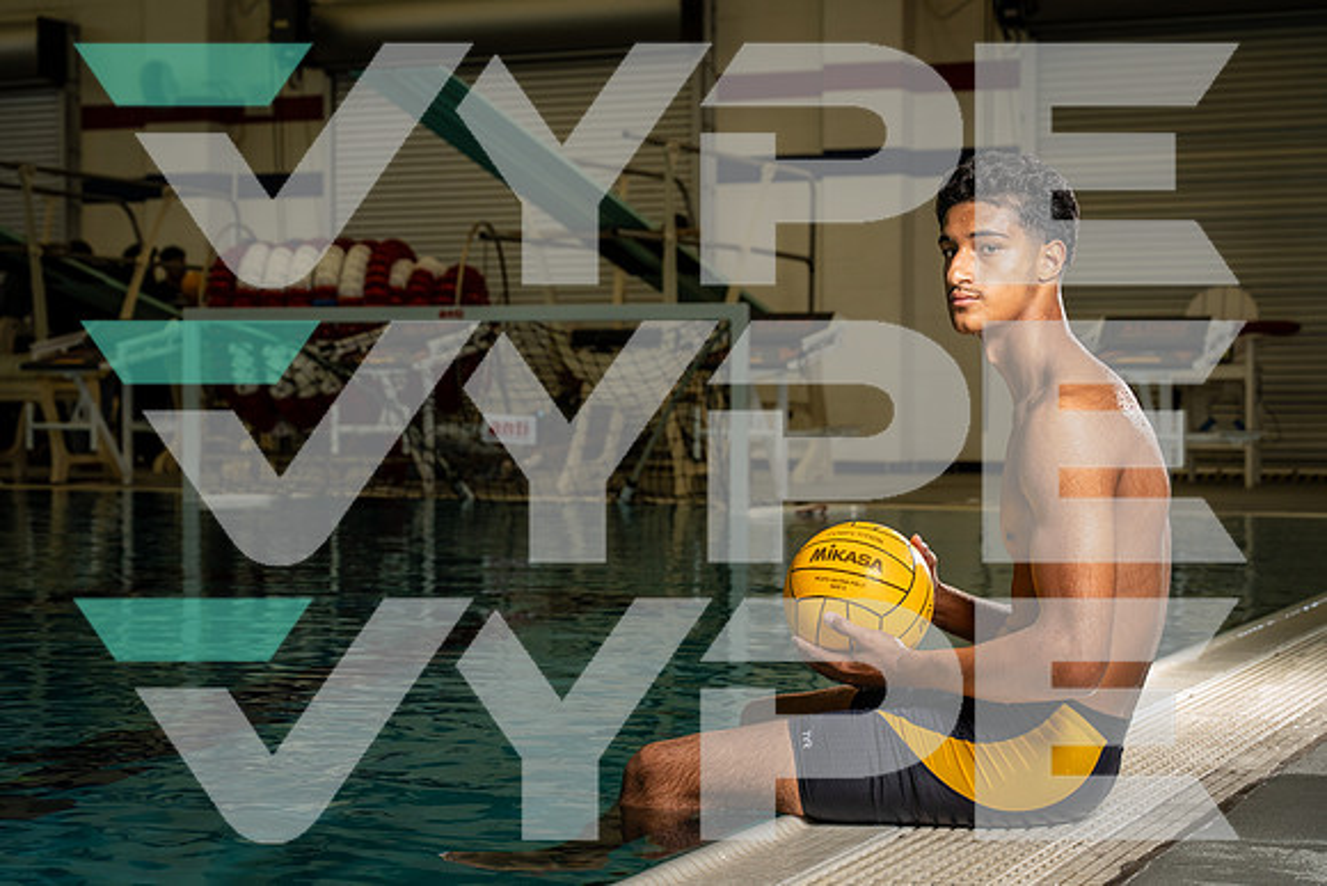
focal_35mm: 70
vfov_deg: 19.5
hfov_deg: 28.8
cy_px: 443
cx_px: 664
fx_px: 2581
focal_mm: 70
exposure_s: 1/250
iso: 640
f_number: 5.6
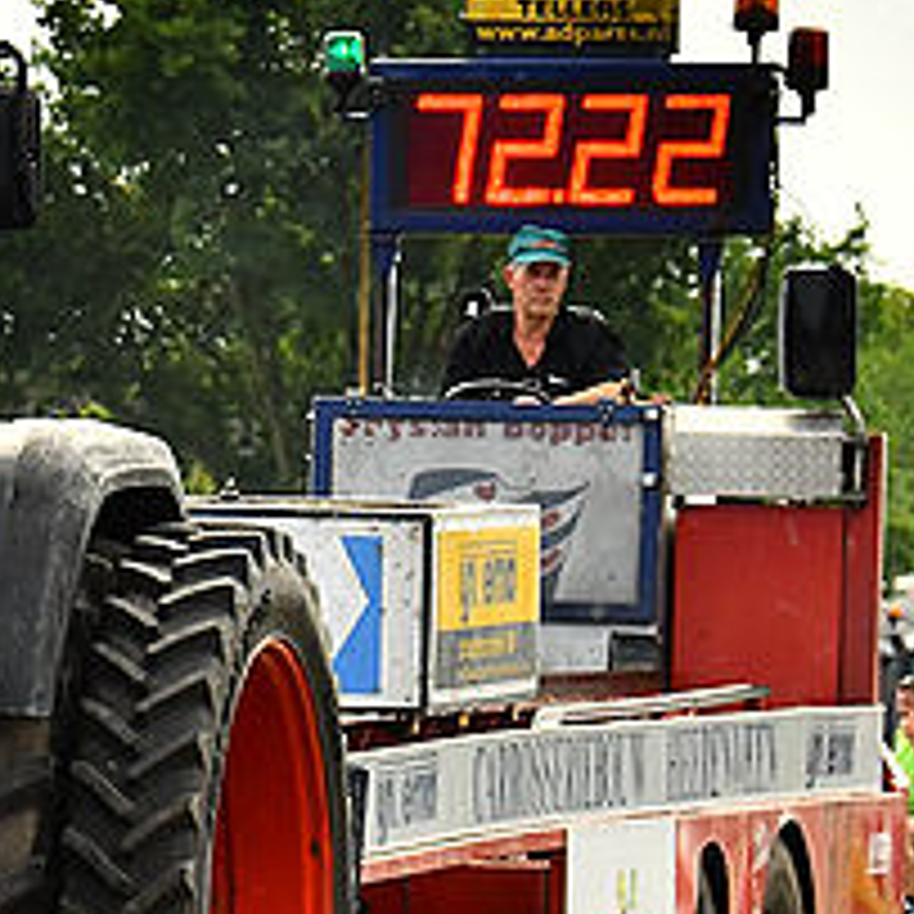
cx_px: -671
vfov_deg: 3.3
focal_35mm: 527
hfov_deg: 3.3
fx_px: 15733
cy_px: 556
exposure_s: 1/1000
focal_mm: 105
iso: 500
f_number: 9
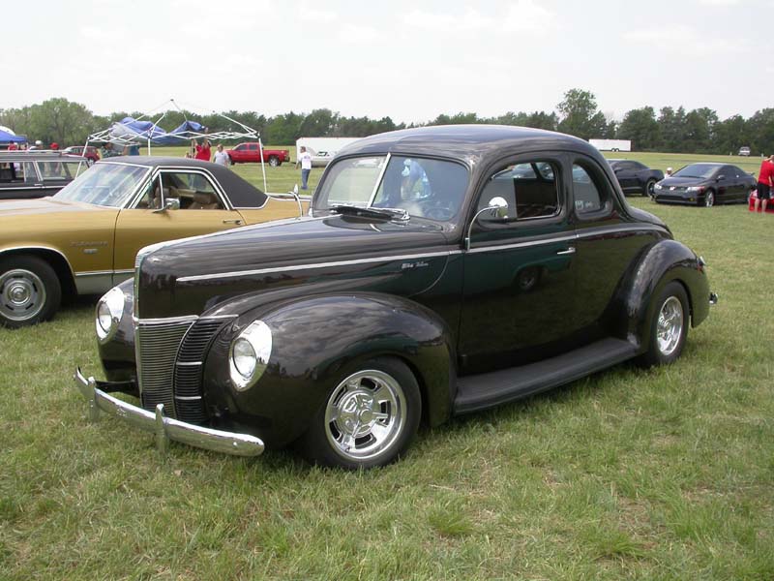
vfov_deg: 37.7
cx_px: 387
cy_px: 290
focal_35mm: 38
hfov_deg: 49.0
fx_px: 850
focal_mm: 7.85
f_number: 6
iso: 100
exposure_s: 1/259
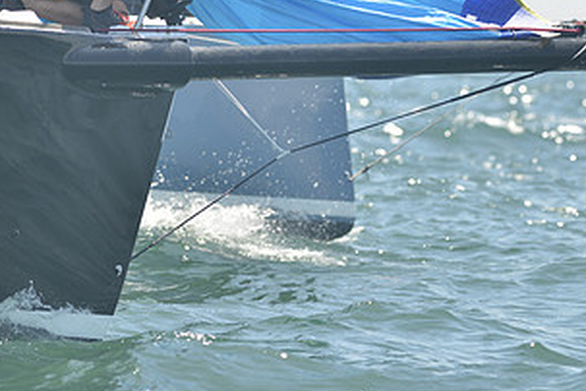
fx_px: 6234
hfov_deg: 5.4
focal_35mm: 383
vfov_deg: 3.6
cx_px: 226
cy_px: 102
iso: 280
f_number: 4.5
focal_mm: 200
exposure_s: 1/1000
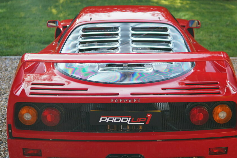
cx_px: 124
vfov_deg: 21.2
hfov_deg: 31.4
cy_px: 65
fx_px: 421
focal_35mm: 64
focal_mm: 30
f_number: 1.4
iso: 100
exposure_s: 1/400
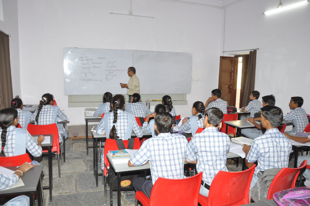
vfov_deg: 47.8
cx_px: 155
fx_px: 232
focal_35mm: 27
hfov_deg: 67.4
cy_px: 103
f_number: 5.6
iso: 400
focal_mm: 18
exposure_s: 1/80
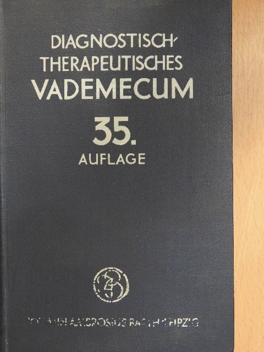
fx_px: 610
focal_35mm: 60
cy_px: 176
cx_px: 132
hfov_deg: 24.4
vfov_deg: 32.2
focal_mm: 10.7
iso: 800
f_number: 4.2
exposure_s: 1/6
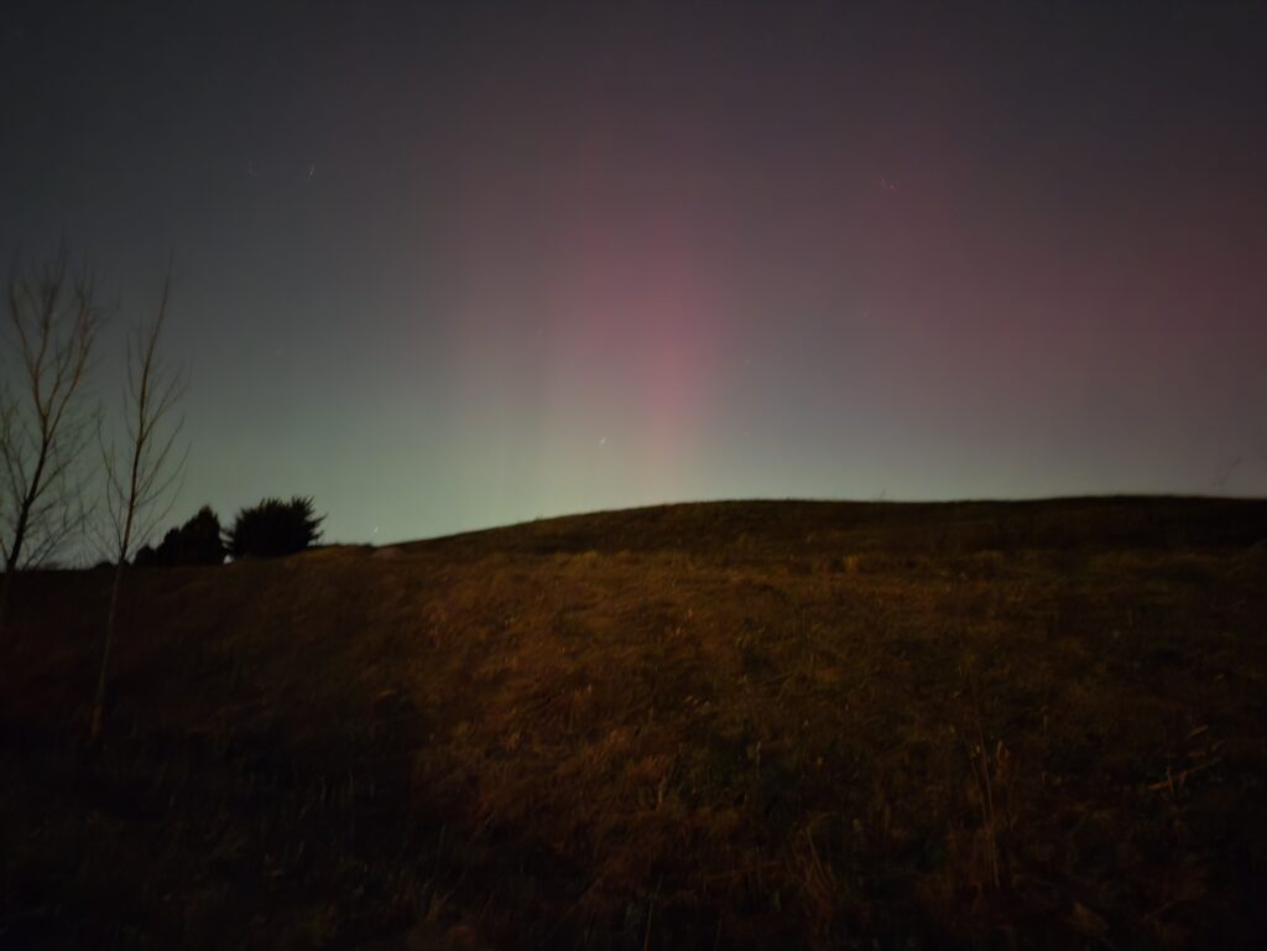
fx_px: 842
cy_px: 476
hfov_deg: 73.9
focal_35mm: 23
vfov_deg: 58.9
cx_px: 634
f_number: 1.8
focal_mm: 5.4
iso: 4000
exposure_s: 1/4
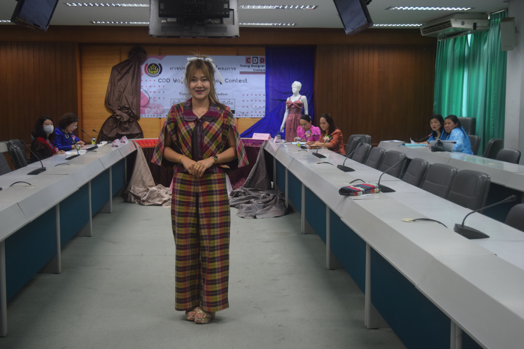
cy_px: 174
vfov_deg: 28.9
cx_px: 262
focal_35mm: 46
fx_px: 677
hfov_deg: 42.3
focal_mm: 31
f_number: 4.2
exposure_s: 1/60
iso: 720
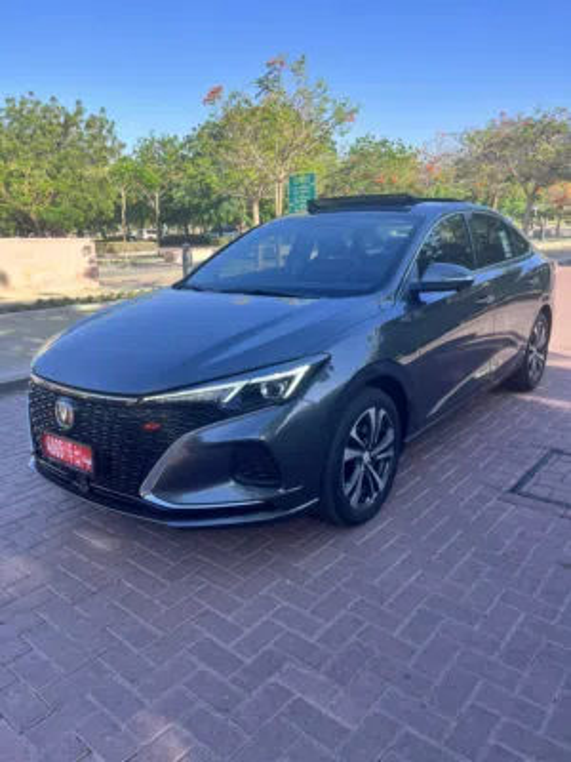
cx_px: 286
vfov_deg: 67.3
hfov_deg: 53.1
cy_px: 381
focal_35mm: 26
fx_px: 572
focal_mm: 5.1
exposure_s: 1/816
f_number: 1.6
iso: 50
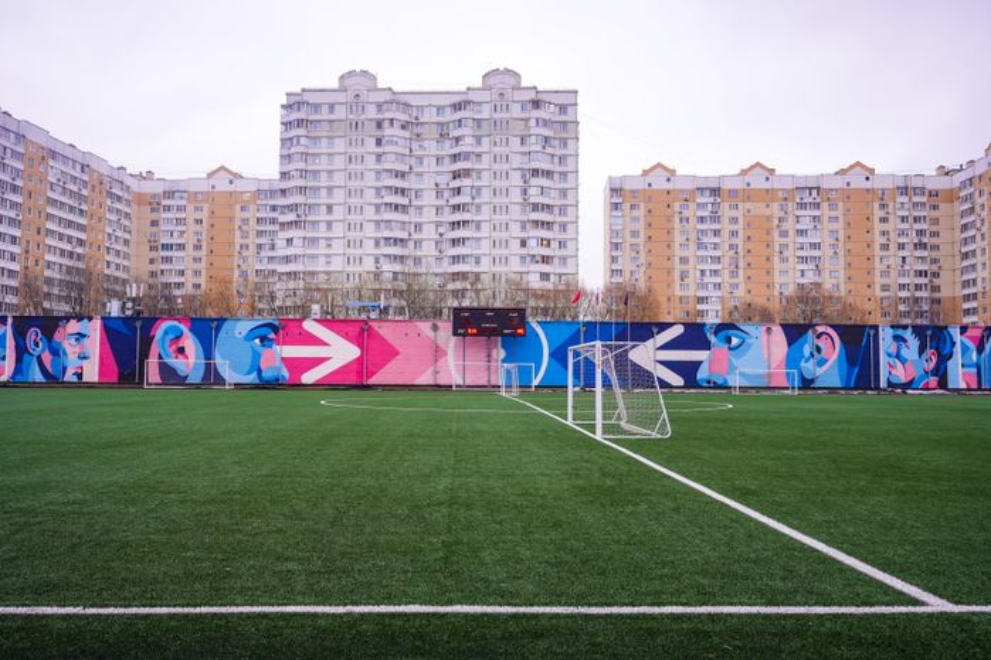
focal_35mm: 31
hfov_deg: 60.3
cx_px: 496
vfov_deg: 42.3
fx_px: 853
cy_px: 330
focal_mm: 31
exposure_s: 1/60
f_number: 6.3
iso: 1600
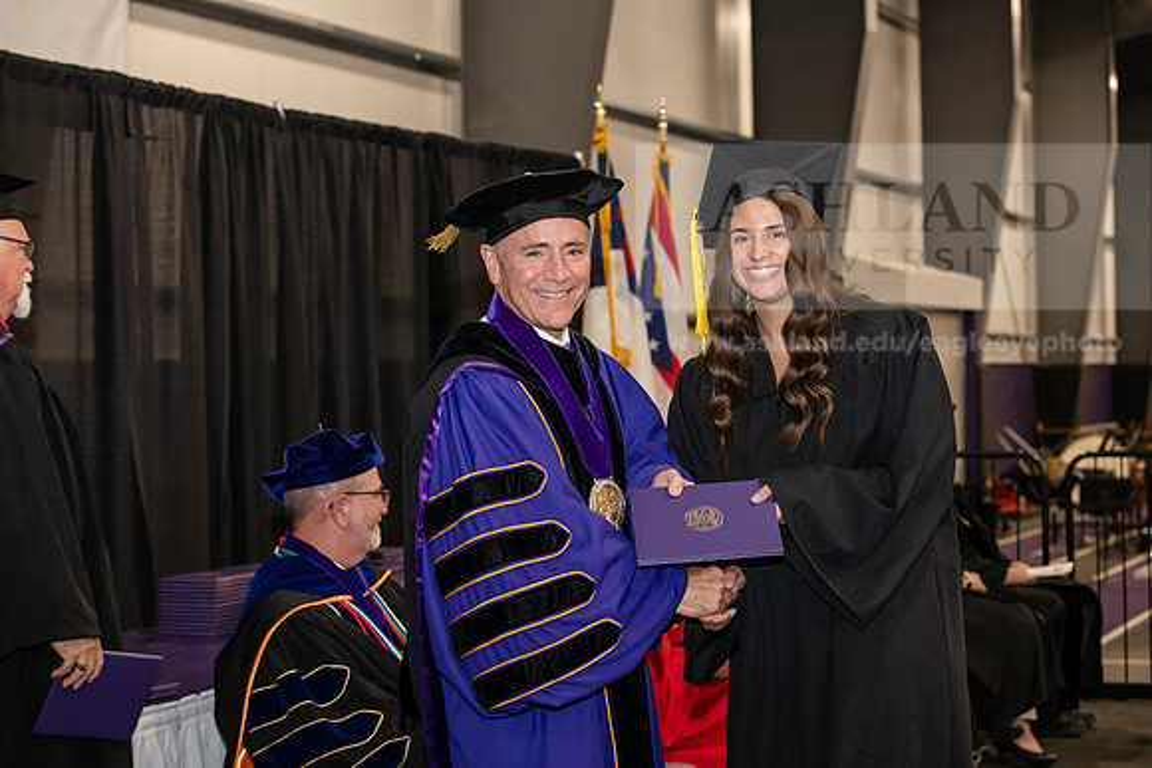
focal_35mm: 70
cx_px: 576
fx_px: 2240
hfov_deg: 28.8
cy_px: 384
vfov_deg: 19.5
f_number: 5
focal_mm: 70
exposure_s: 1/200
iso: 2500
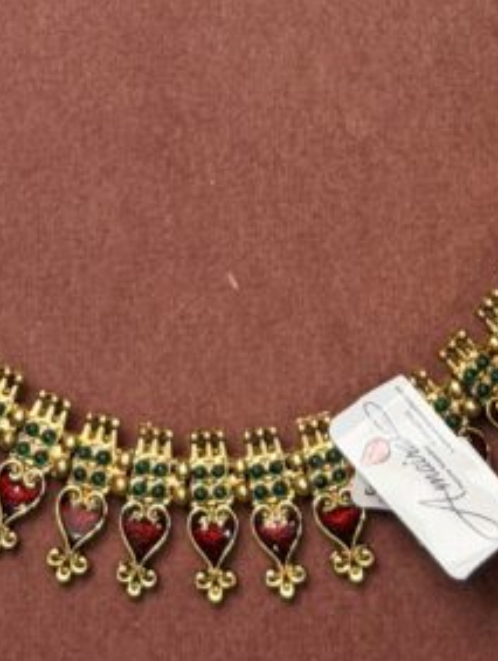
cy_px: -239
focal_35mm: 158
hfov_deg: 9.4
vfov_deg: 12.1
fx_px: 3024
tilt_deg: -75.6
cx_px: 318
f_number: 1.78
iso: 50
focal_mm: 6.76
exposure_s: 1/121
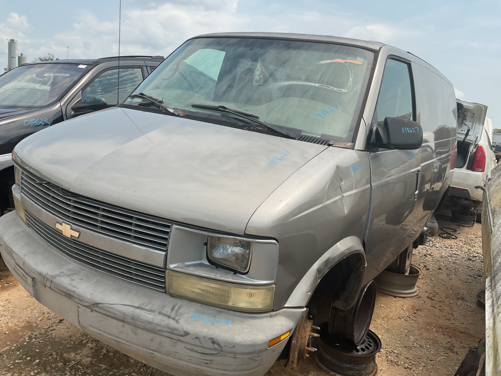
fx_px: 420
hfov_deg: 61.7
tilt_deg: -11.5
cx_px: 250
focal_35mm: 29
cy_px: 188
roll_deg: -6.2
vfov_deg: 48.2
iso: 16
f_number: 1.8
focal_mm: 3
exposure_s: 1/1675
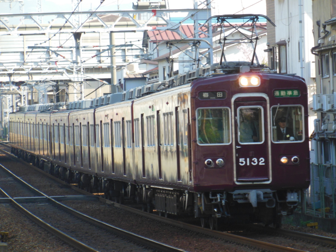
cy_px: 126
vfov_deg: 5.1
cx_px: 168
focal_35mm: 294
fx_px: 2854
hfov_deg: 6.7
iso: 320
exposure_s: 1/250
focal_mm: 52.5
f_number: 5.8
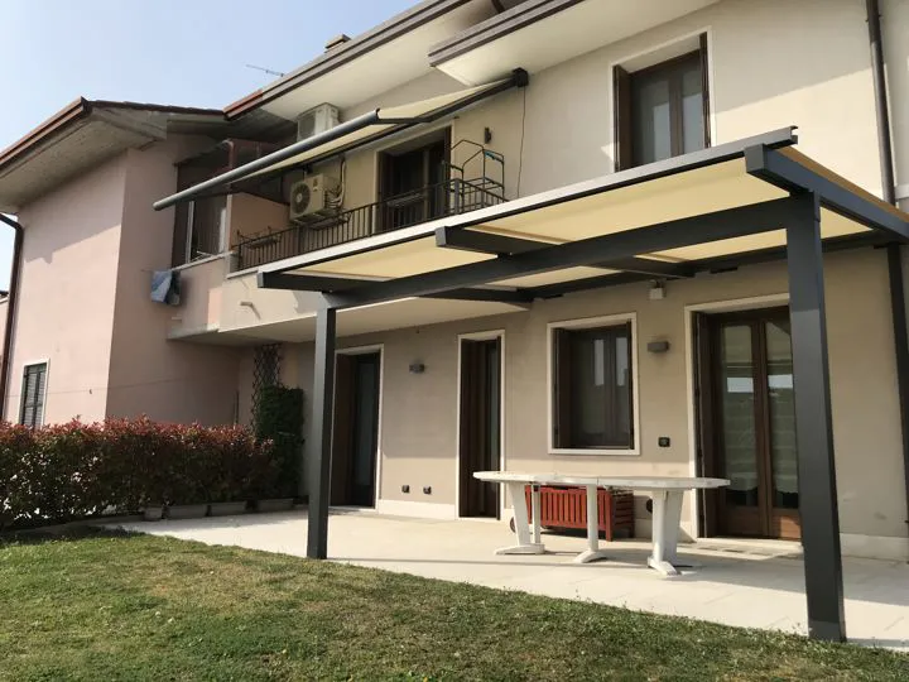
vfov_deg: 49.7
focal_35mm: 28
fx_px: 735
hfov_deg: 63.4
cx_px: 454
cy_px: 341
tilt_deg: +10.2
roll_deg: +0.3
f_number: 1.8
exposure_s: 1/2227
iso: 20
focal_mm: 3.99
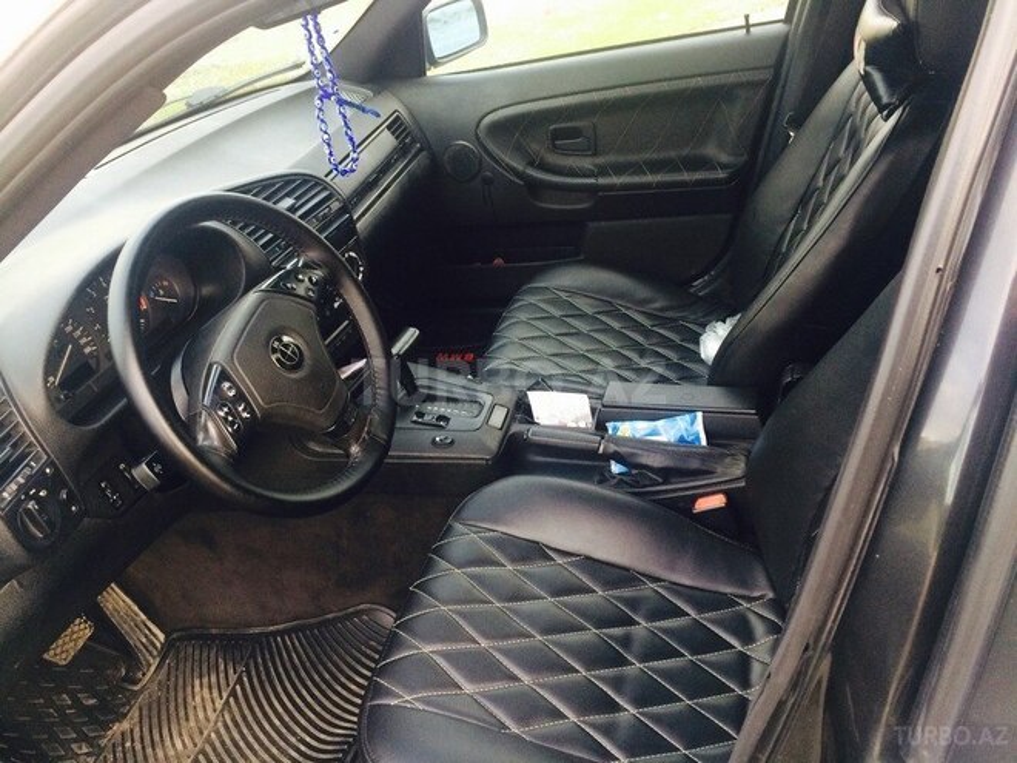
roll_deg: +10.0
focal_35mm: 29
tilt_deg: -29.8
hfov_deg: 61.7
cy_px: 382
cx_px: 508
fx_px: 852
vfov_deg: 48.2
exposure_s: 1/33
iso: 50
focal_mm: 4.15
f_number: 2.2
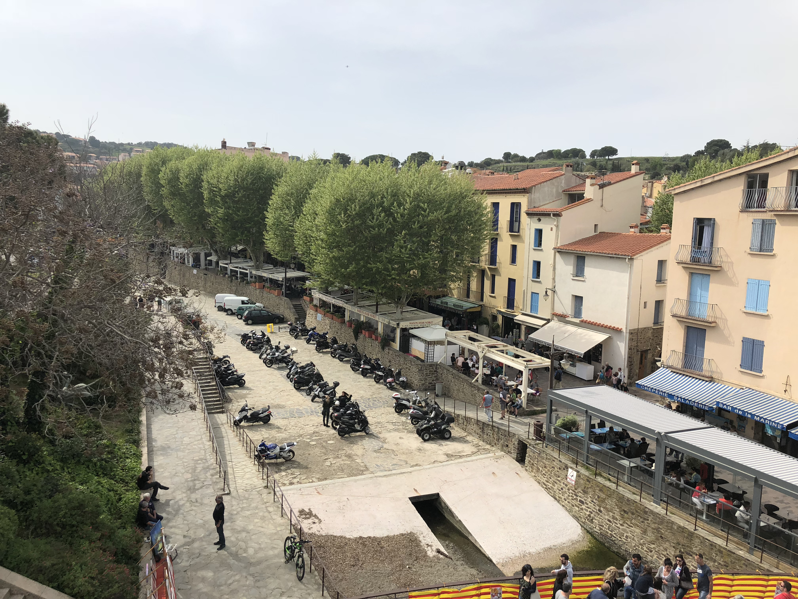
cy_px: 300
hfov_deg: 63.4
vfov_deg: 49.7
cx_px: 399
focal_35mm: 28
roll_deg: -0.8
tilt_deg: -7.1
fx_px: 645
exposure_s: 1/2667
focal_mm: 4
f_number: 1.8
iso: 20
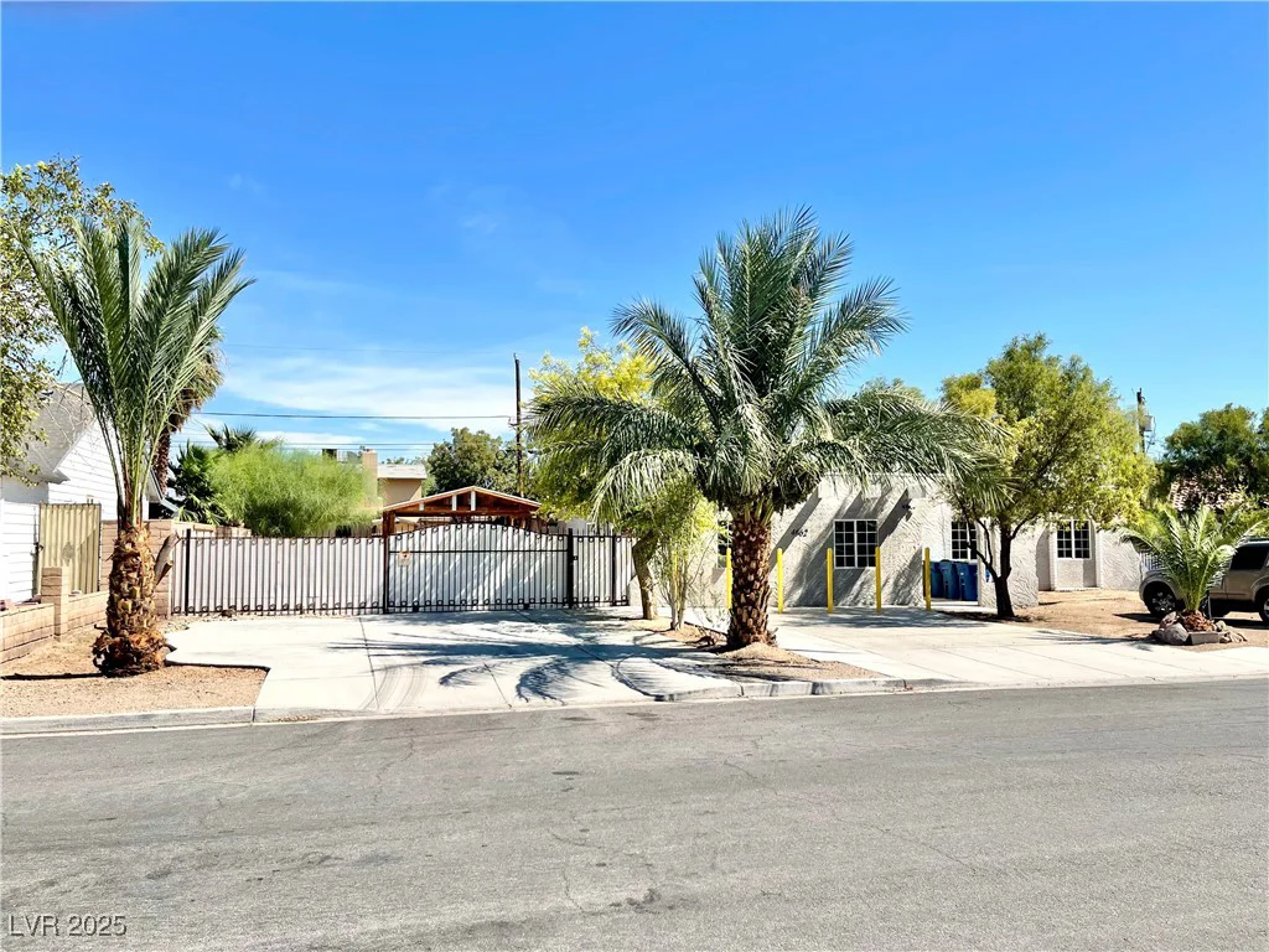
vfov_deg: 54.9
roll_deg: +0.2
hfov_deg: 69.4
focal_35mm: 25
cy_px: 476
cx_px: 634
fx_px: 916
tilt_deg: +2.9
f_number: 1.6
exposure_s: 1/3788
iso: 32
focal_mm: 5.1
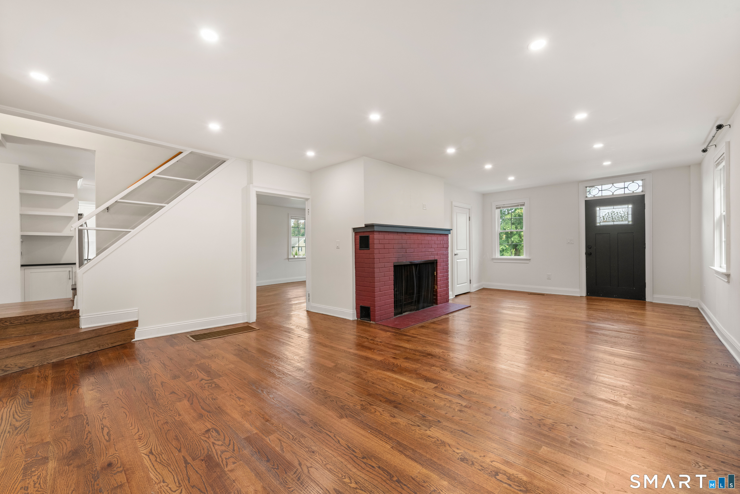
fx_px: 308
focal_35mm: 15
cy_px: 247
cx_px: 370
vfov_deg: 77.3
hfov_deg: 100.4
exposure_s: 1/1.25
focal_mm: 15
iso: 250
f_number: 11
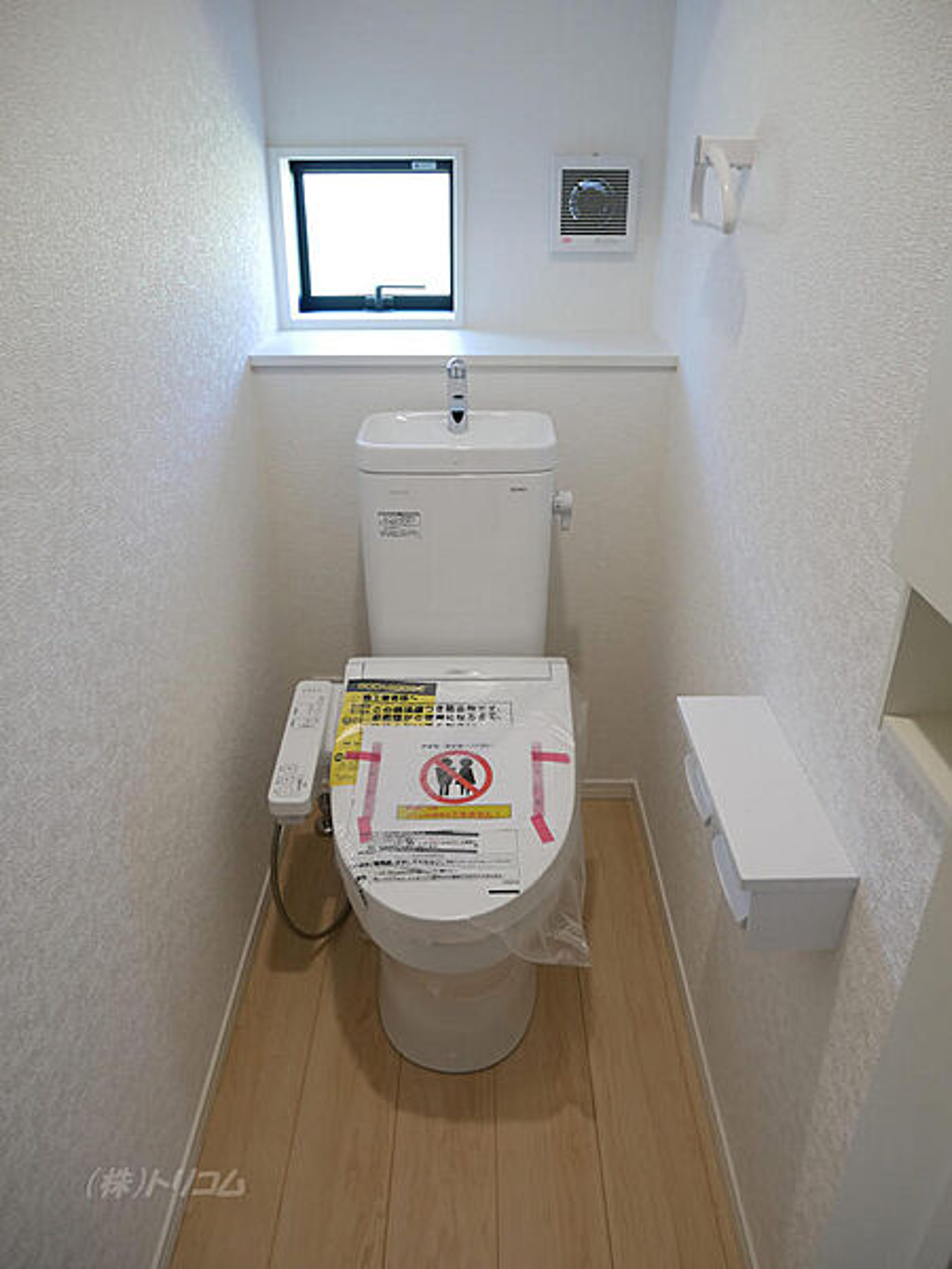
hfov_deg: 53.1
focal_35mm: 26
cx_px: 476
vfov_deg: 67.3
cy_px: 634
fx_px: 953
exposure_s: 1/60
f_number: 3.5
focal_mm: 13
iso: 500
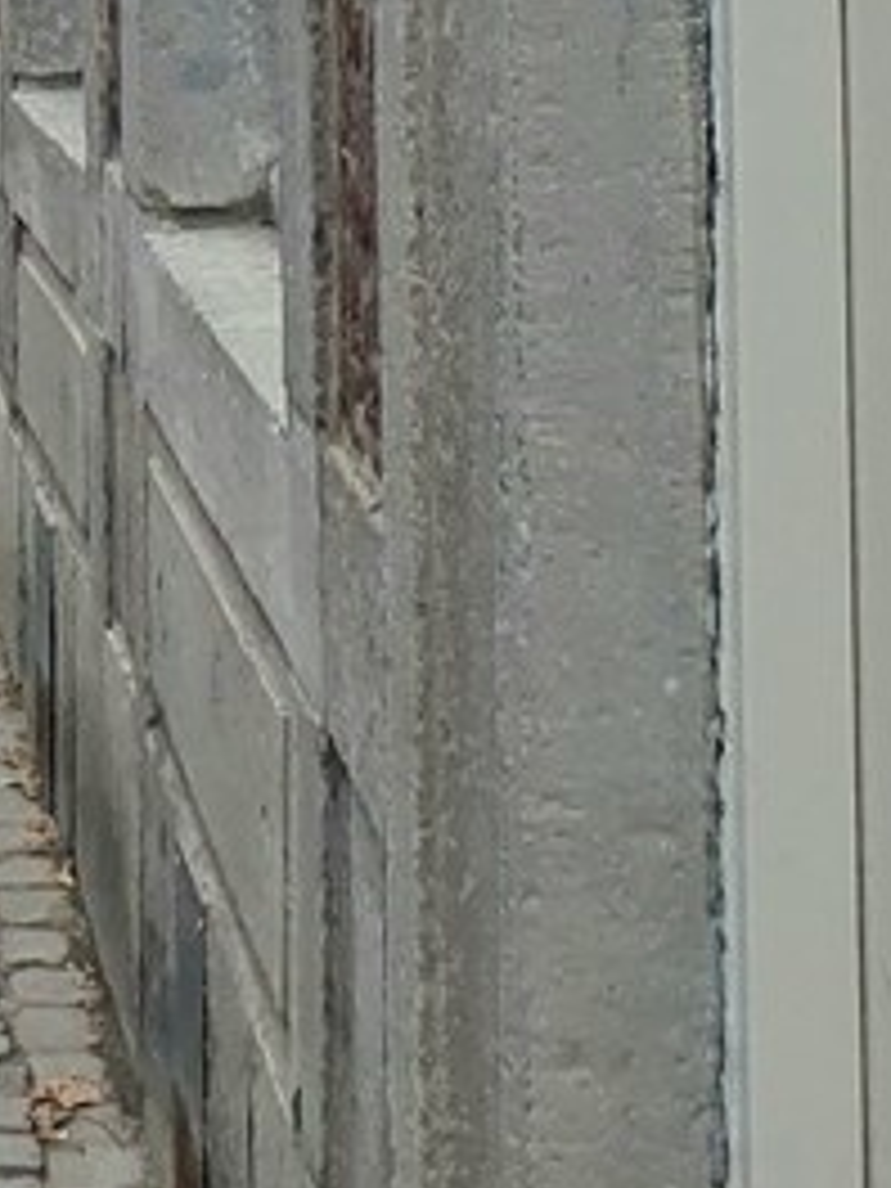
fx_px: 4050
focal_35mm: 118
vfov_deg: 15.2
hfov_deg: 11.9
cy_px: -706
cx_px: -508
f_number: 2.4
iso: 50
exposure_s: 1/1250
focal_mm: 4.3
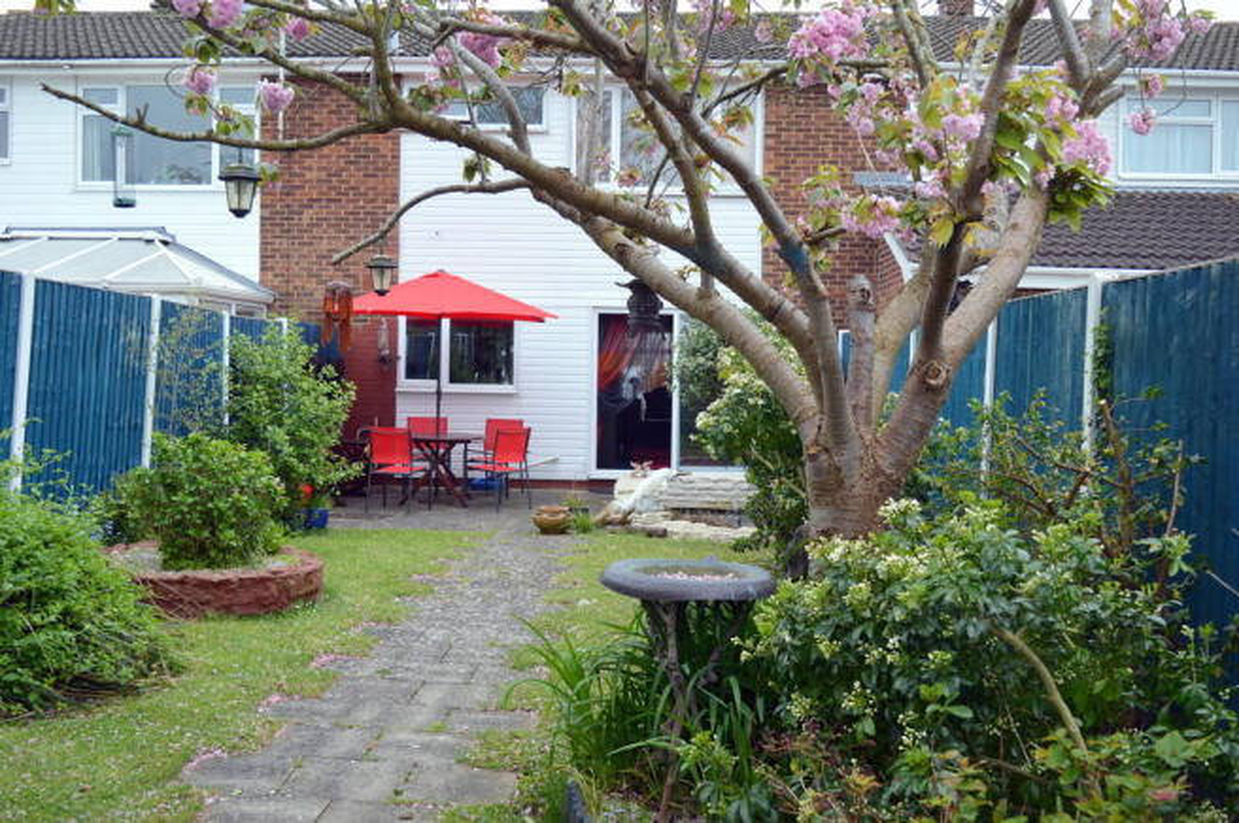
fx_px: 1238
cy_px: 412
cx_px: 620
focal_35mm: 36
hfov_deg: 53.2
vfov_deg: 36.8
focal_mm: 24
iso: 200
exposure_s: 1/125
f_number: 5.6
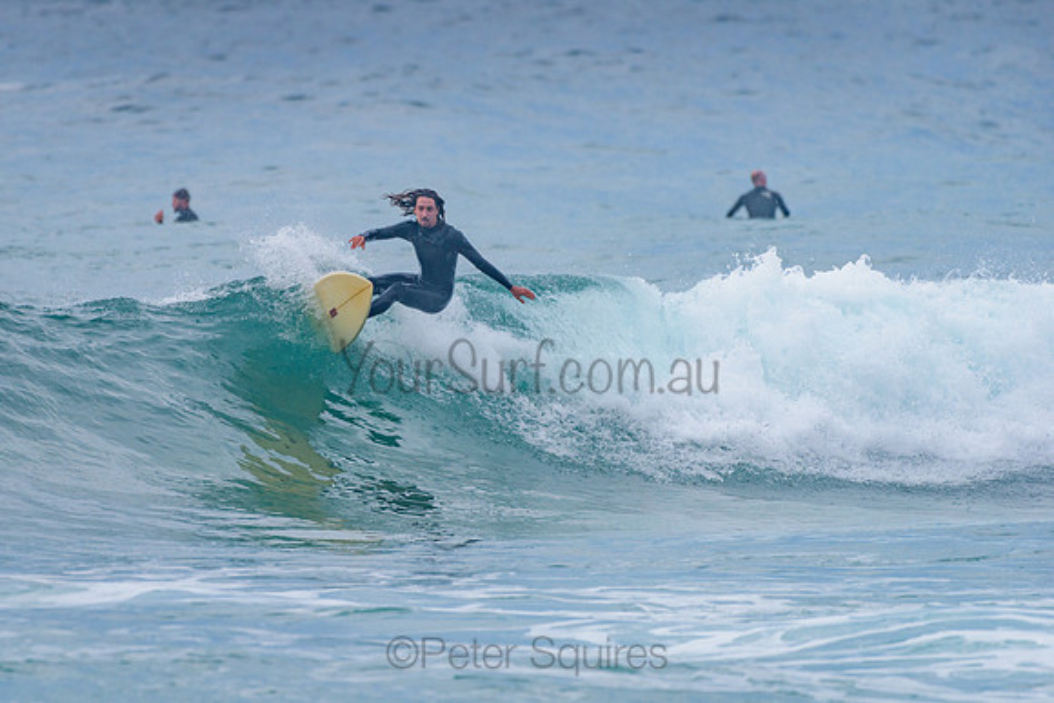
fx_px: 18323
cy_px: 336
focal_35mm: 626
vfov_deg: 2.2
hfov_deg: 3.3
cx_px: 394
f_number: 5.6
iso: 220
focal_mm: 500
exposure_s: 1/2000
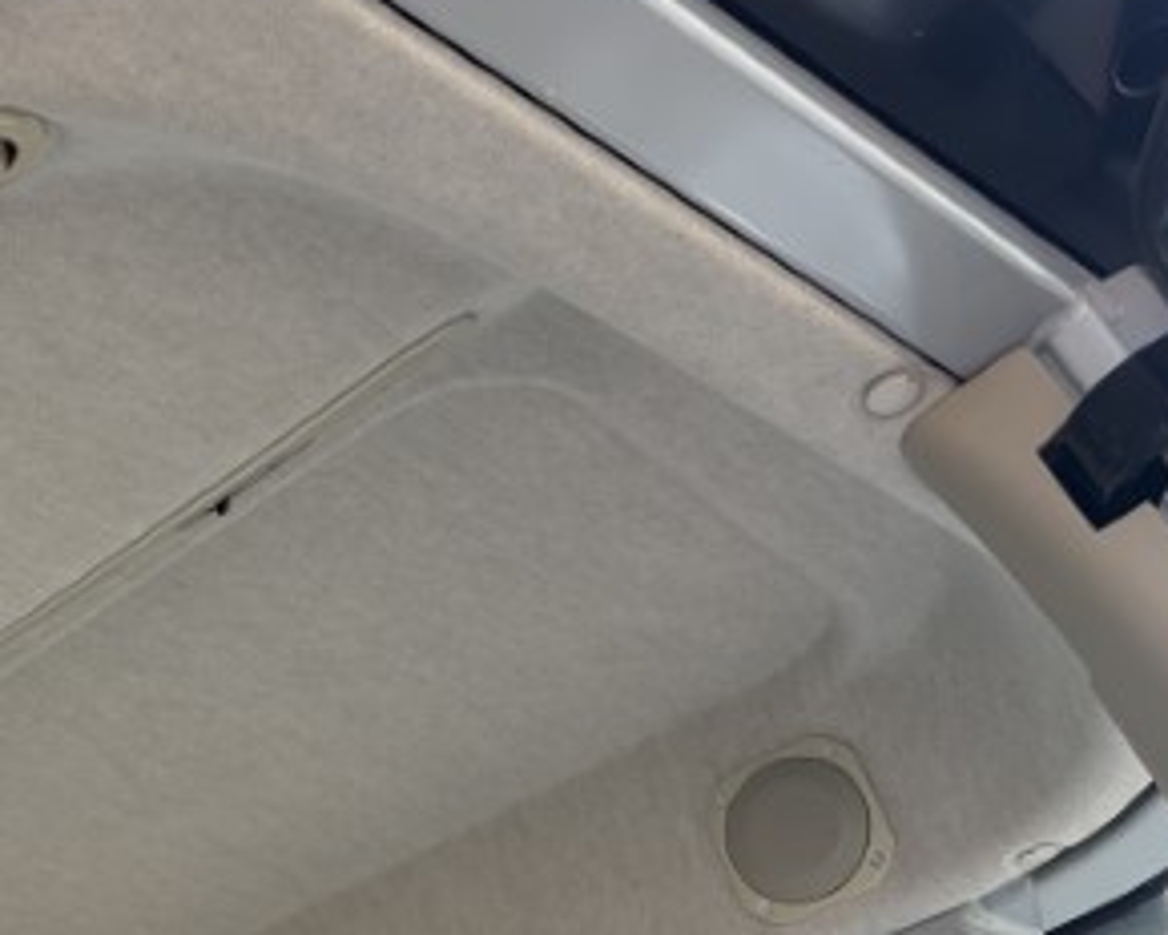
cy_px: 649
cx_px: -64
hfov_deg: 30.6
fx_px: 1936
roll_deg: -1.4
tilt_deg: +41.7
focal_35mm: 56
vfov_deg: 26.9
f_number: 1.6
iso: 50
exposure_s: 1/435
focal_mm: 5.96
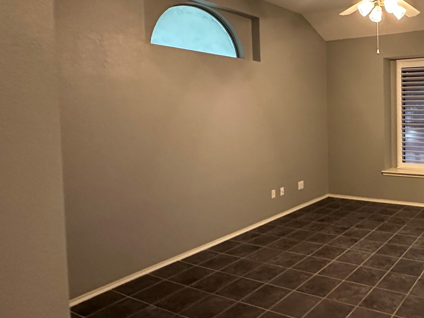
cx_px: 387
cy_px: 120
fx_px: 343
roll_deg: +1.9
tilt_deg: -2.1
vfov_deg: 49.3
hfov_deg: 54.6
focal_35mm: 28
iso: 800
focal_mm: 2.22
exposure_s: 1/60
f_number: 2.2
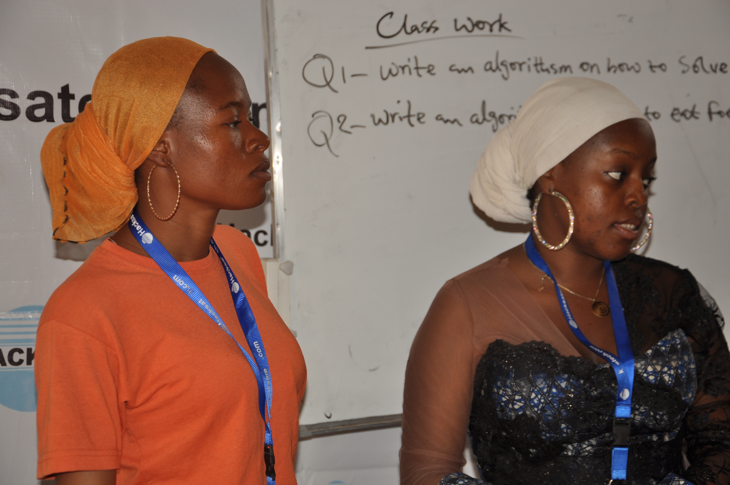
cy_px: 242
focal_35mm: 78
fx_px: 1580
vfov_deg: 17.4
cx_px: 365
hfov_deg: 26.0
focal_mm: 52
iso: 200
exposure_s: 1/60
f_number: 5
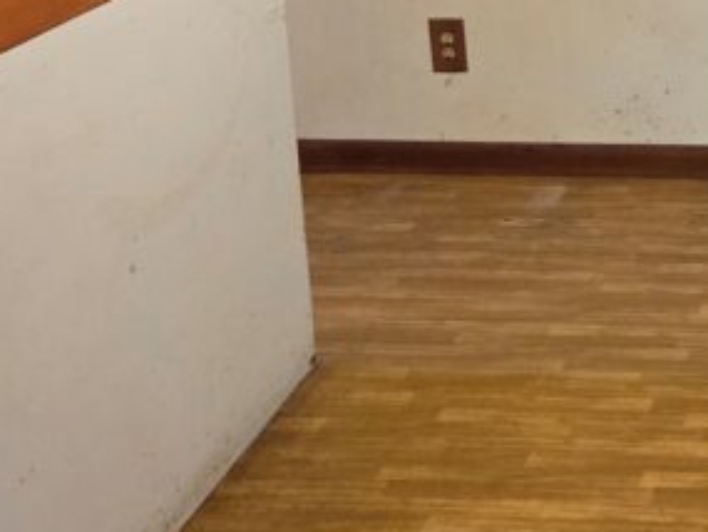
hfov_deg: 21.5
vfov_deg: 17.1
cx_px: 796
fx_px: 1760
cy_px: 114
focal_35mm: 86
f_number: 1.8
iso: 1250
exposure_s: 1/120
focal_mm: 5.4
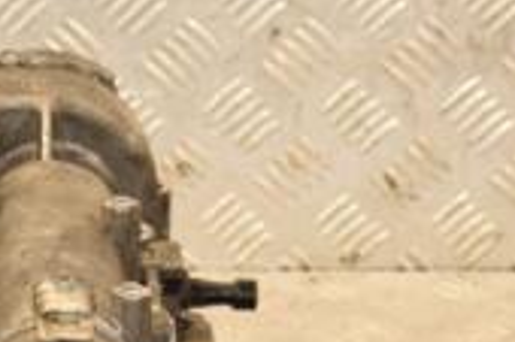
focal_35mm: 186
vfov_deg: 7.3
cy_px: 499
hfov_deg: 11.0
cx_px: -15
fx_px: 2655
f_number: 5
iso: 800
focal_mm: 35
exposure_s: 1/160
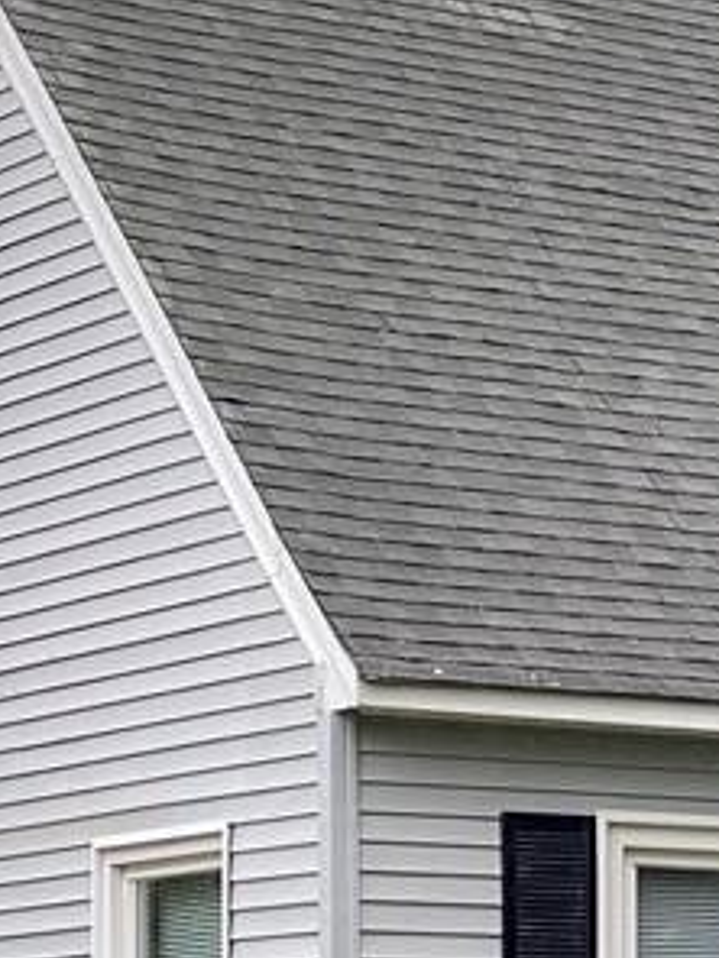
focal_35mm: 180
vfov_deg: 10.9
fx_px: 4985
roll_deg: -0.2
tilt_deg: +3.8
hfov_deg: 7.9
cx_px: 1389
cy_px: 984
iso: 20
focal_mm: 6
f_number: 2
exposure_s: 1/214
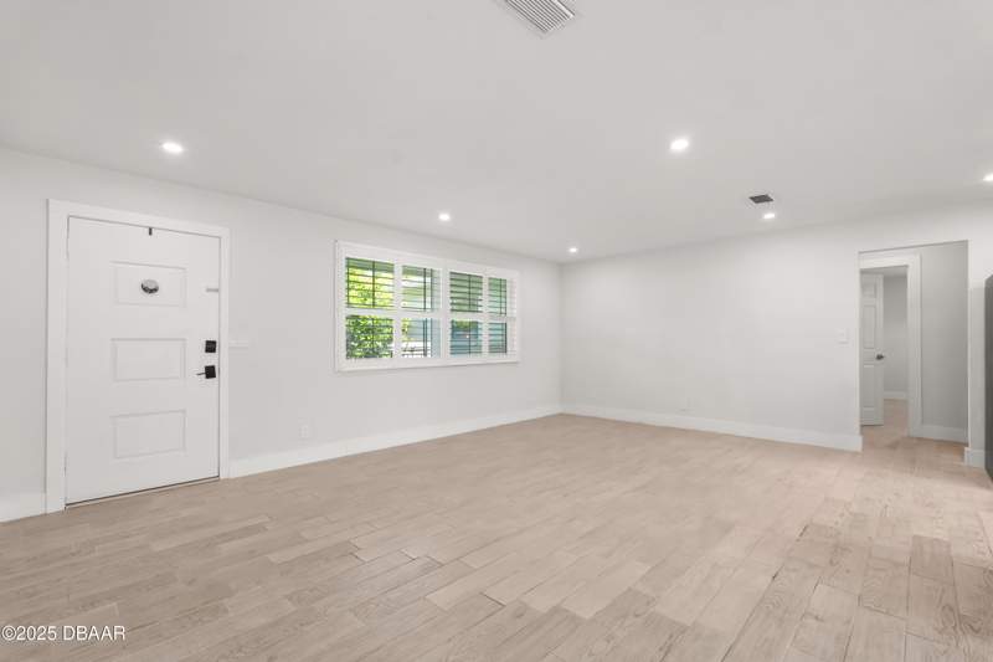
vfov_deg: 72.0
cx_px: 496
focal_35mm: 16
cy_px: 331
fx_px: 455
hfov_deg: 95.0
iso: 1600
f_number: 7.1
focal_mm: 16.5
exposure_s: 1/40
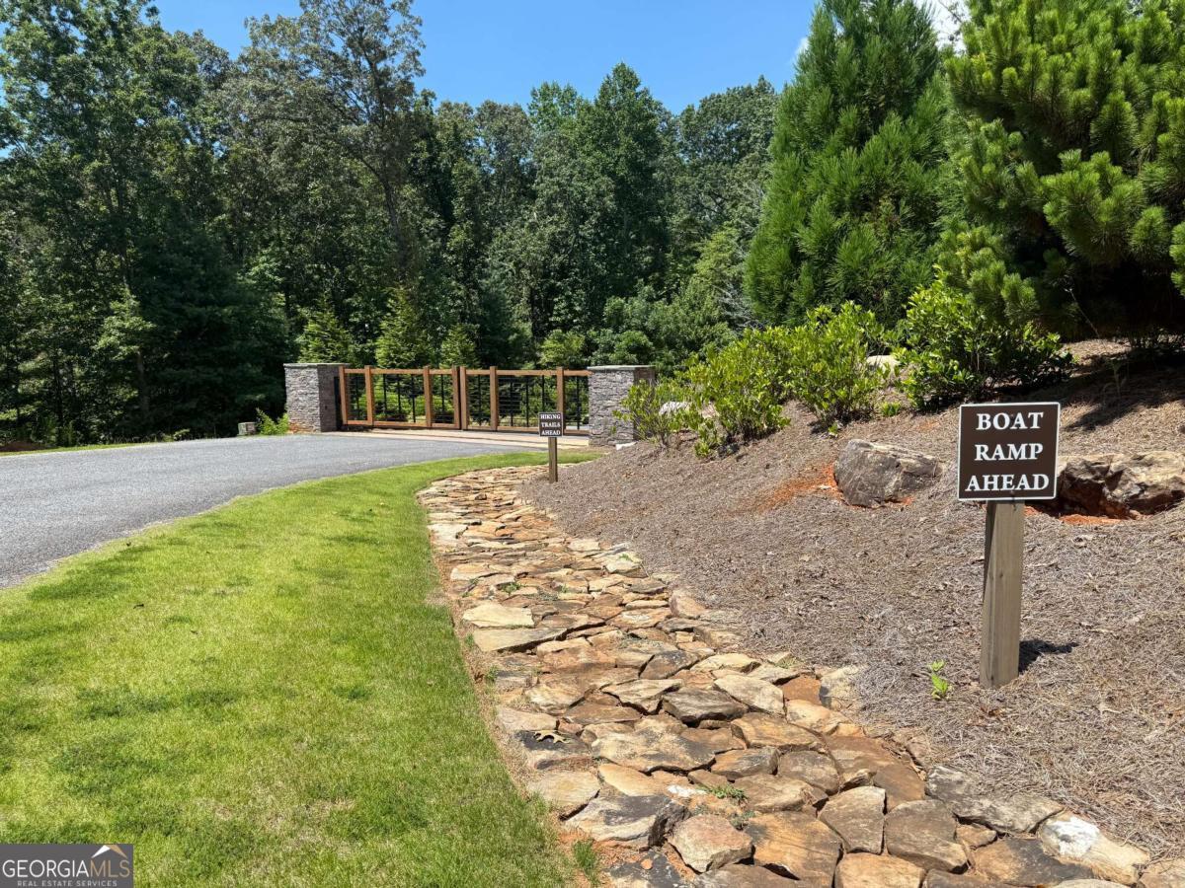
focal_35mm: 24
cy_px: 444
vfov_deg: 56.8
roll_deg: +0.3
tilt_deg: -6.3
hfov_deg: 71.6
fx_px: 822
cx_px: 592
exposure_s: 1/3279
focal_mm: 6.76
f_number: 1.78
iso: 80
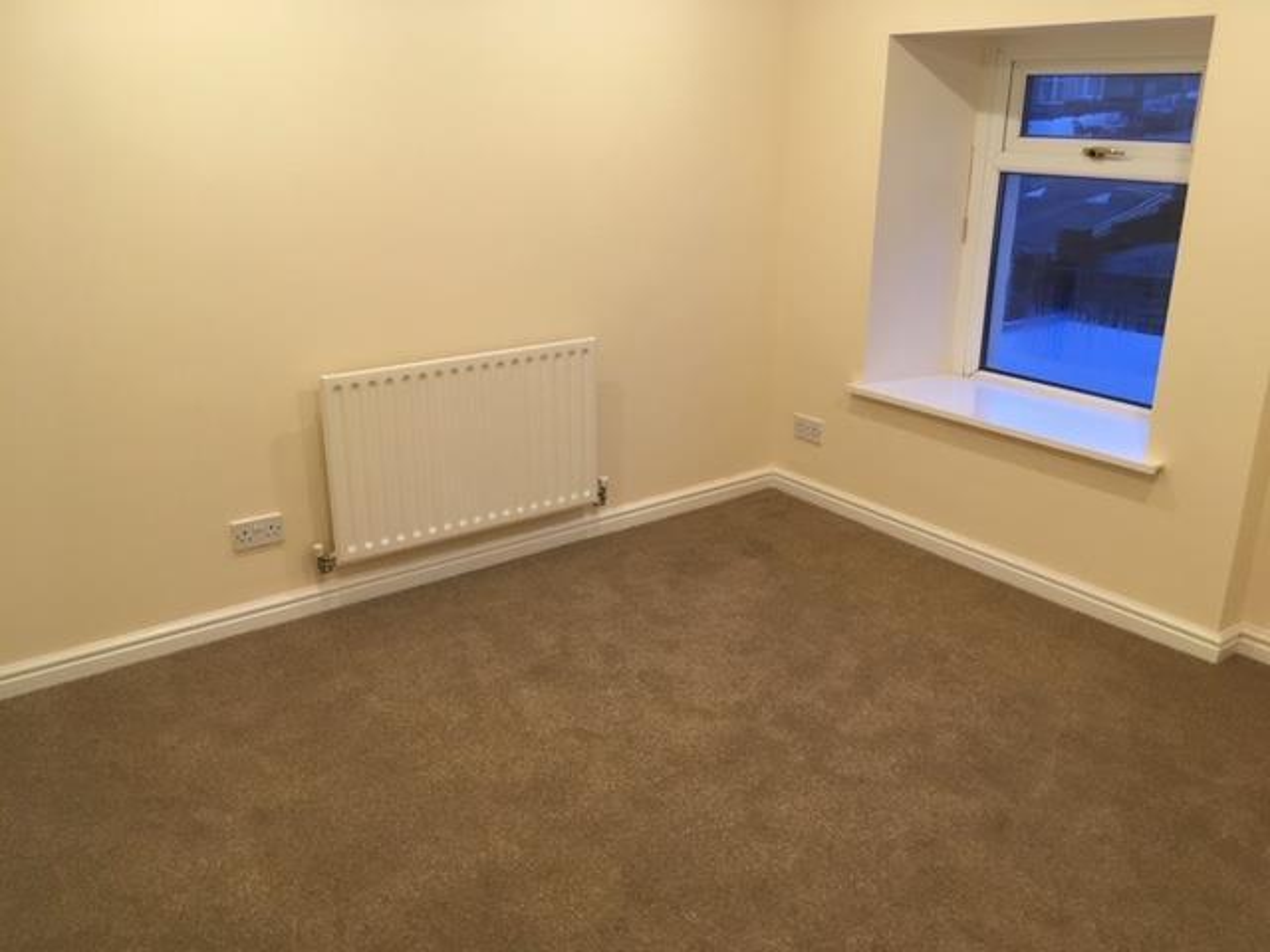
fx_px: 1064
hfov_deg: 61.7
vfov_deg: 48.2
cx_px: 635
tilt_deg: -19.2
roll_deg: +0.1
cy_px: 476
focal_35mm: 29
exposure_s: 1/33
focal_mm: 4.15
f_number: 2.2
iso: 125
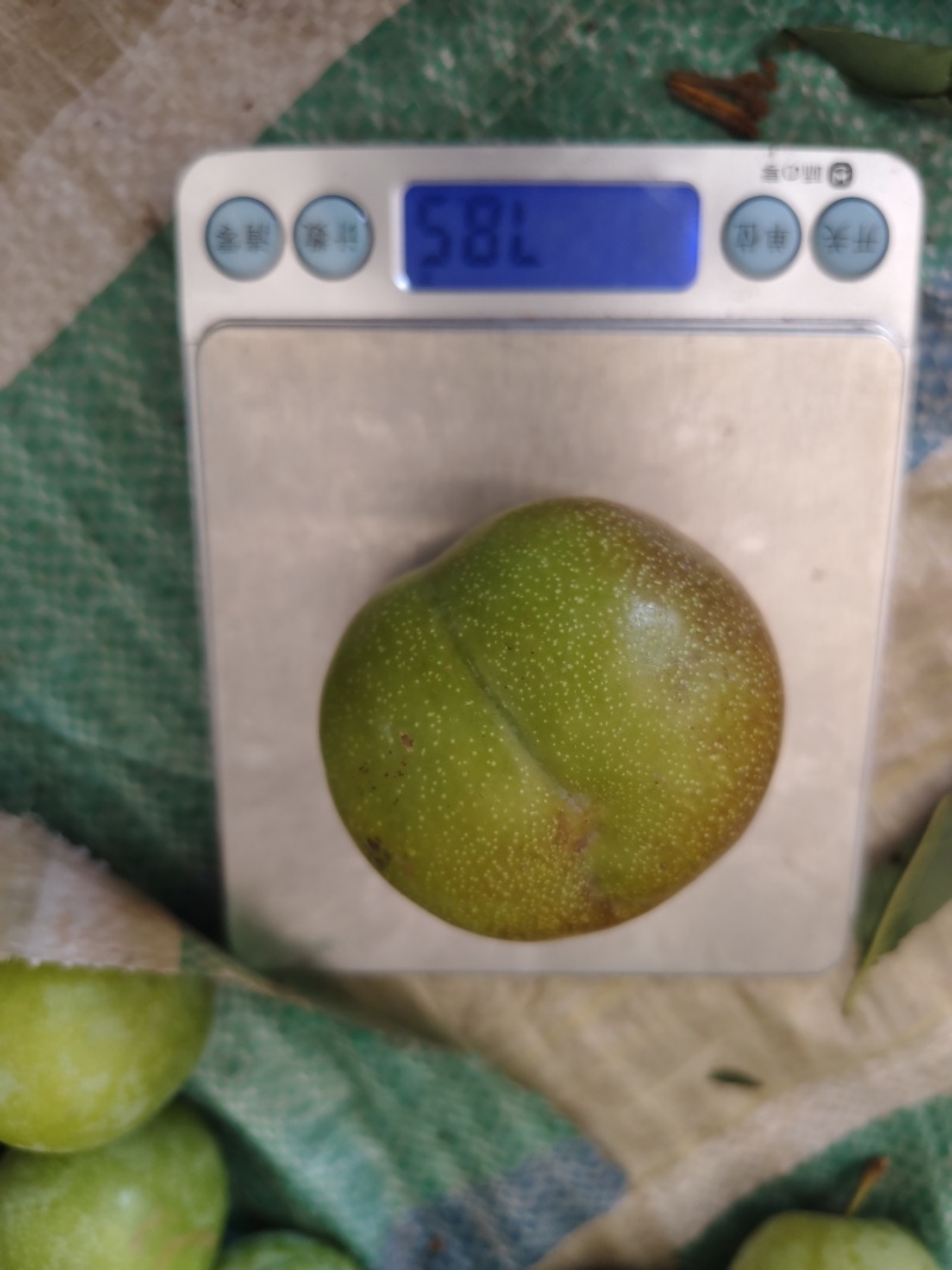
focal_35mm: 23
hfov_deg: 58.9
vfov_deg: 73.9
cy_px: 635
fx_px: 844
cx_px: 476
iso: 214
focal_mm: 5.56
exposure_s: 1/100
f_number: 1.88
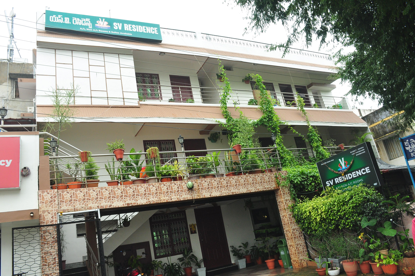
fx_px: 311
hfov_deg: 67.4
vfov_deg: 47.8
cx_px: 208
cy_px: 138
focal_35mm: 27
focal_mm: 18
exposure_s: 1/125
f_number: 11
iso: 640
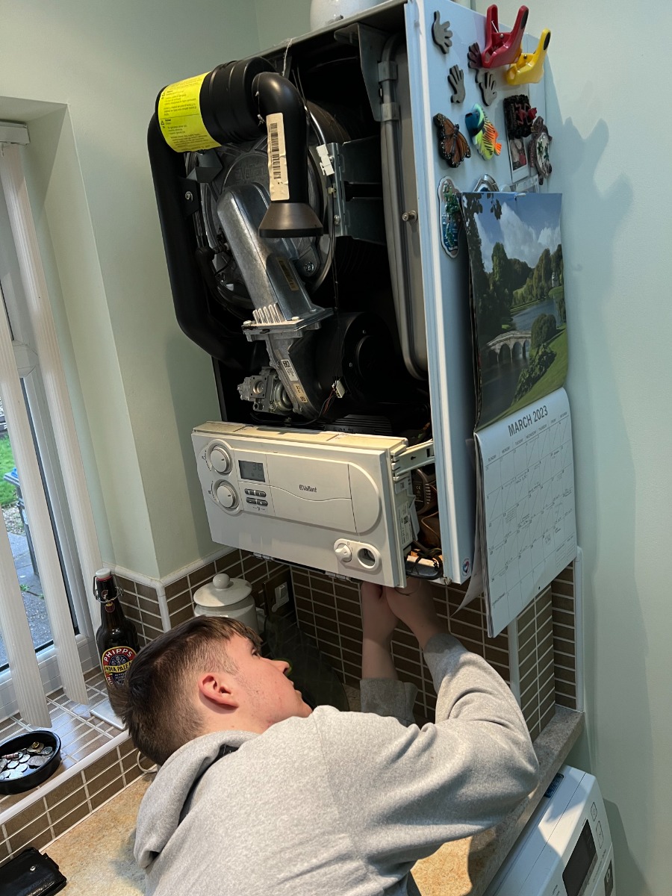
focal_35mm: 26
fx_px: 673
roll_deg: +6.6
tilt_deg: -15.8
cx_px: 336
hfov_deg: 53.1
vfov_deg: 67.3
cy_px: 448
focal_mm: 5.7
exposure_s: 1/50
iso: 64
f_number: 1.5
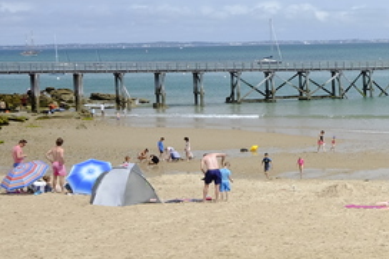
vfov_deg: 13.3
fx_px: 1112
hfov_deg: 18.2
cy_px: 124
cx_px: 538
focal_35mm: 103
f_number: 7.1
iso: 400
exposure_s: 1/300
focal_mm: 23
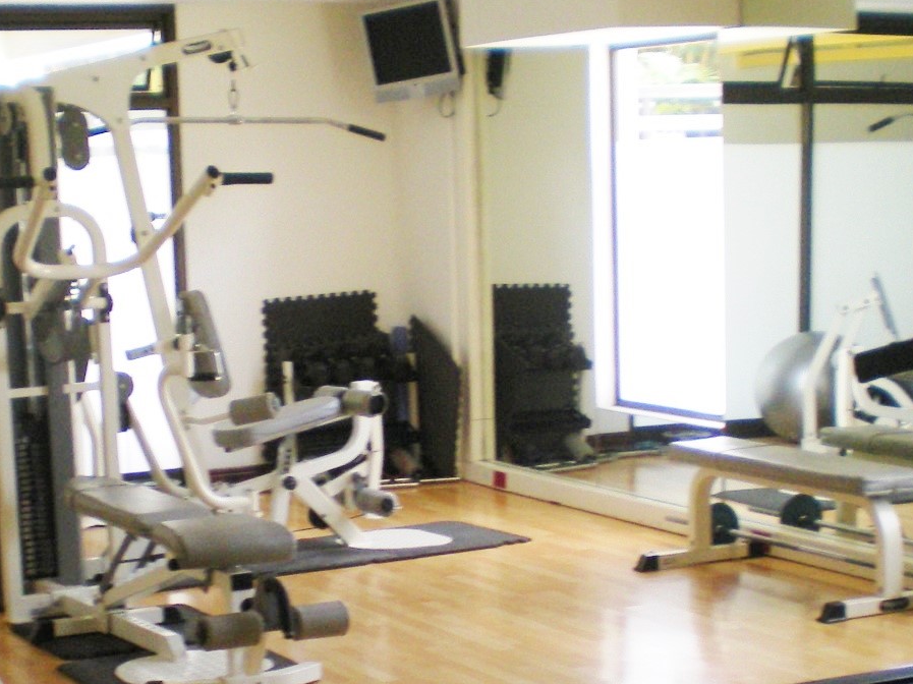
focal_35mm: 83
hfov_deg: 23.6
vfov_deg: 17.7
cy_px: 471
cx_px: 442
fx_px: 2188
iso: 200
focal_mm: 6.3
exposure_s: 1/39.7
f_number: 3.1
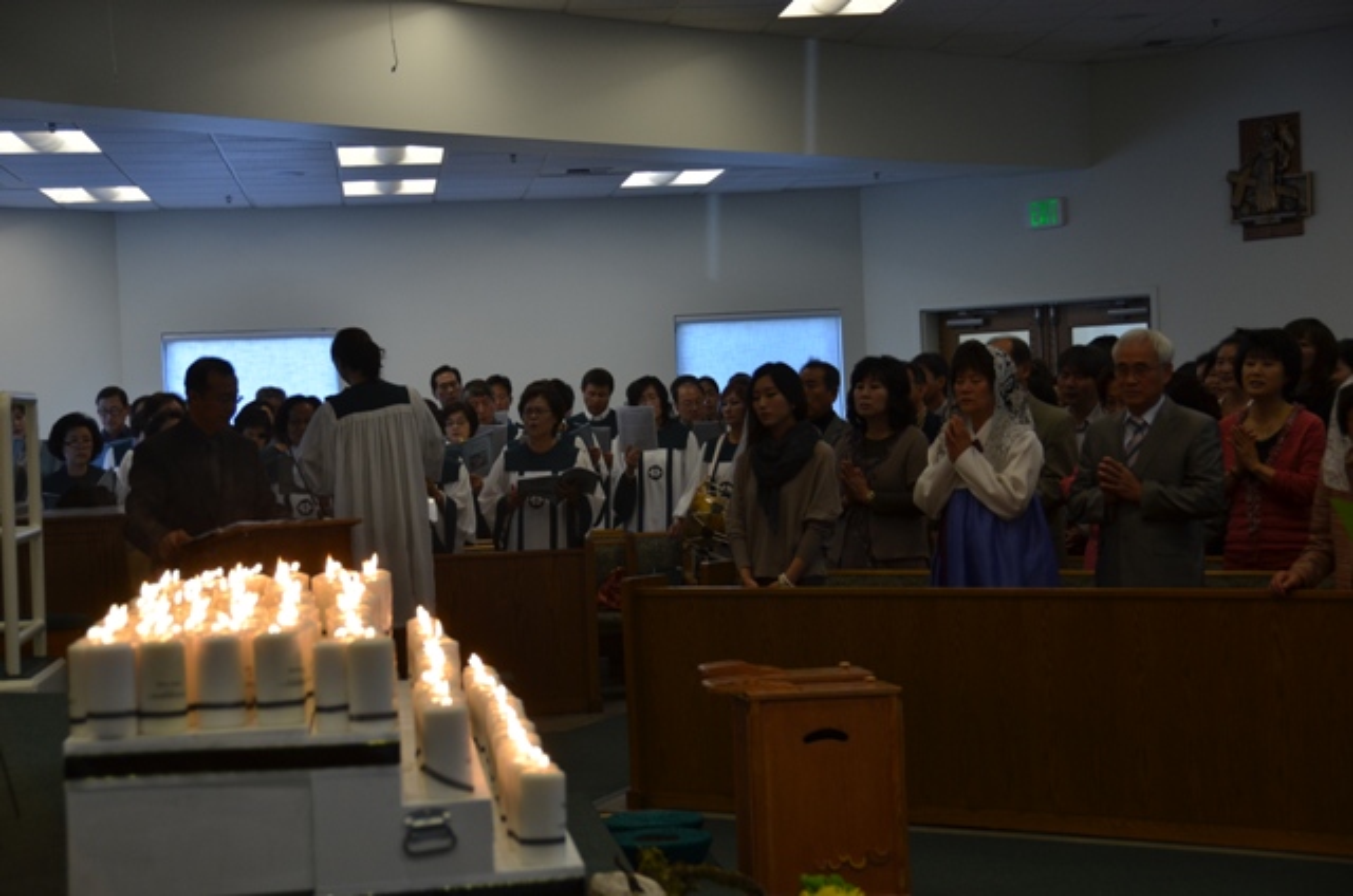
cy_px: 448
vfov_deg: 16.2
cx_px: 676
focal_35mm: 84
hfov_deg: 24.2
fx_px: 3151
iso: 400
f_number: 4.8
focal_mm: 56
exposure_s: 1/60
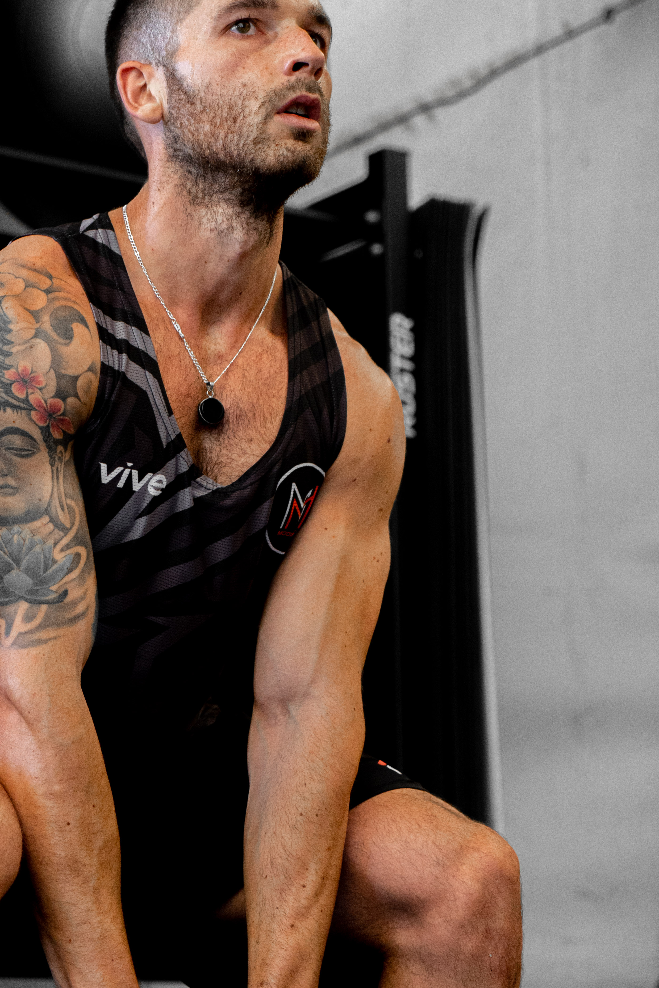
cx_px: 198
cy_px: 536
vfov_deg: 18.1
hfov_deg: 12.1
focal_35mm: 113
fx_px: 3103
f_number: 4
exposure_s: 1/320
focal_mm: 70
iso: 800
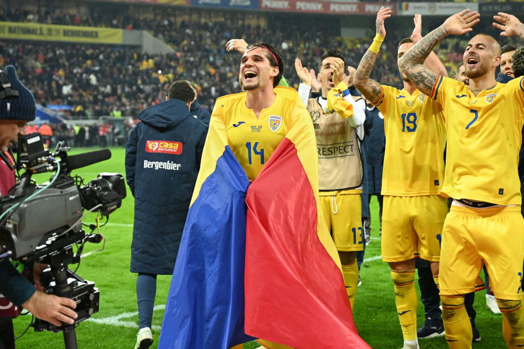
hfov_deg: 25.7
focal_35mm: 79
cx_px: 265
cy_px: 177
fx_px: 1150
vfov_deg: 17.3
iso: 4000
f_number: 4
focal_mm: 74
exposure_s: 1/1000
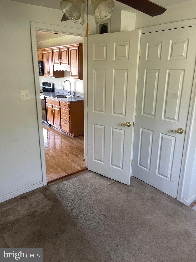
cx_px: 98
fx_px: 196
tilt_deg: -13.7
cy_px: 131
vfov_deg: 67.3
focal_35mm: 26
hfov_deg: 53.1
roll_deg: +0.0
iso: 200
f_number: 1.6
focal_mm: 5.1
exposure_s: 1/60
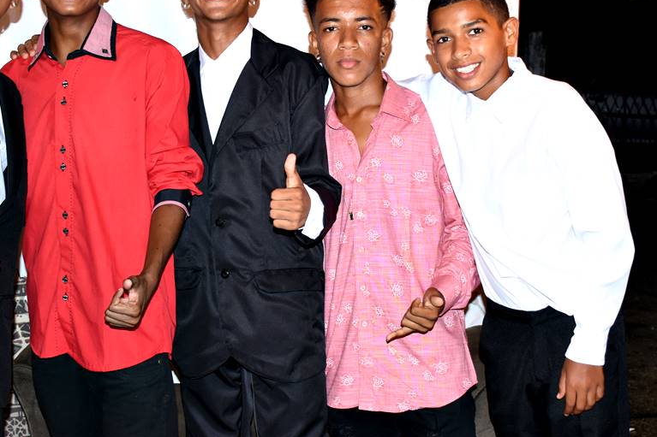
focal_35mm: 61
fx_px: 1113
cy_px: 200
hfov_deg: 32.8
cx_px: 281
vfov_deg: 22.2
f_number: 3.8
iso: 640
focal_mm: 26
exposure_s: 1/80
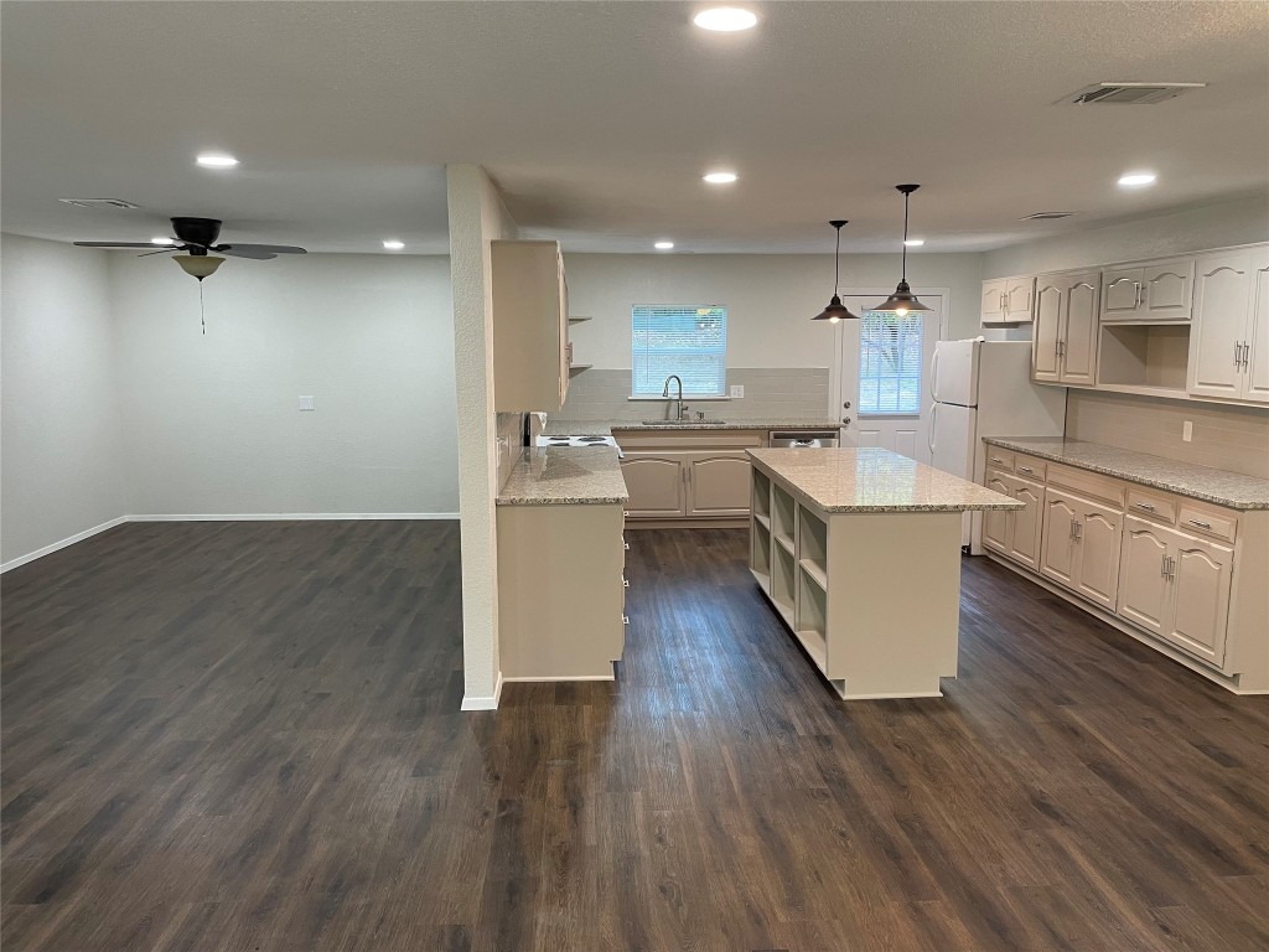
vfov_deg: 53.1
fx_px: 953
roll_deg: +0.4
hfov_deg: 67.3
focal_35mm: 26
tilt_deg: -6.6
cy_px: 476
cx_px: 634
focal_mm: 4.2
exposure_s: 1/60
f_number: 1.6
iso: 160
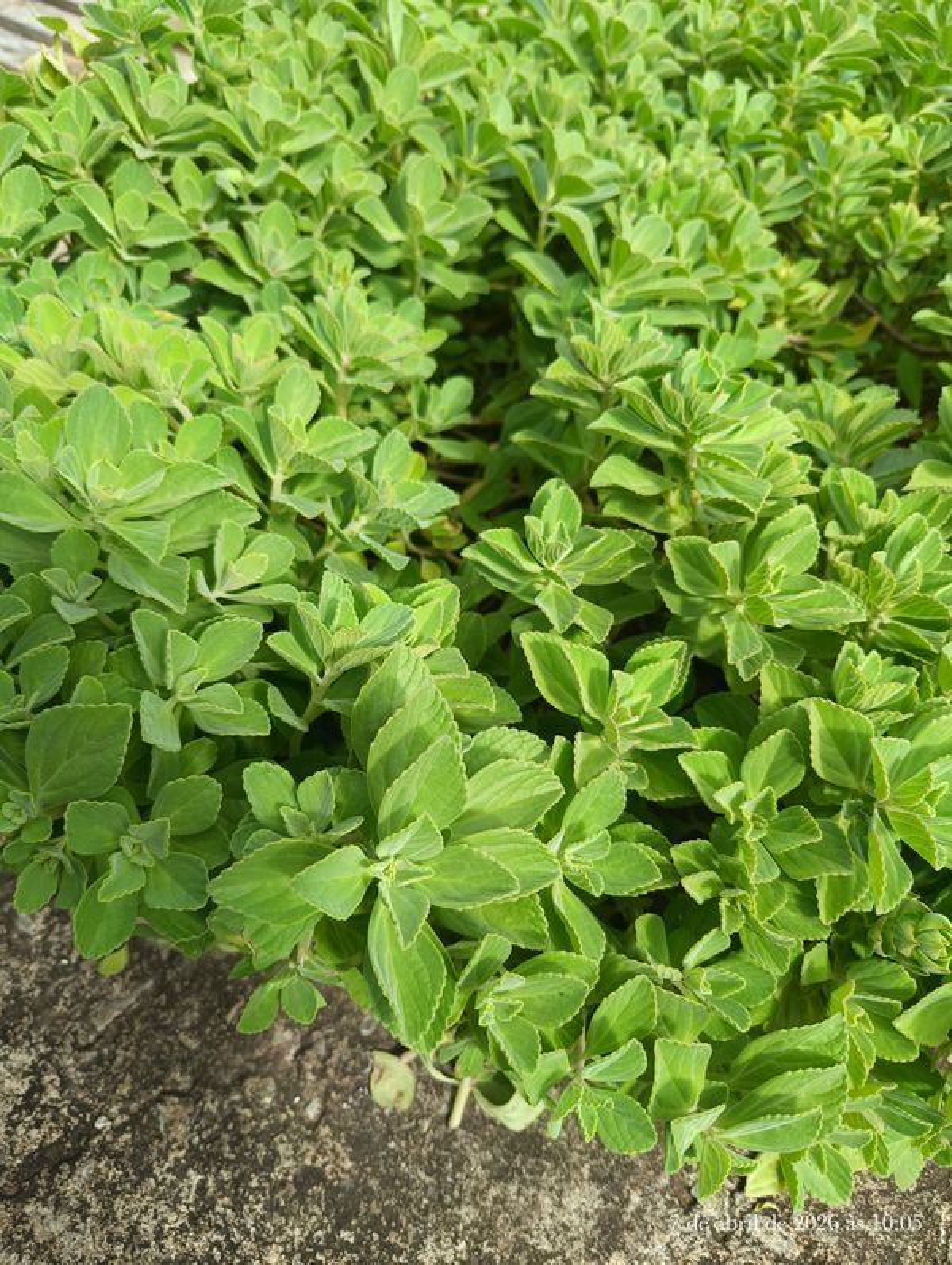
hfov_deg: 59.0
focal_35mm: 23
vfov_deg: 73.8
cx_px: 476
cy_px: 632
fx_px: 841
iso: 50
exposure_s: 1/203
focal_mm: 6.06
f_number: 1.69
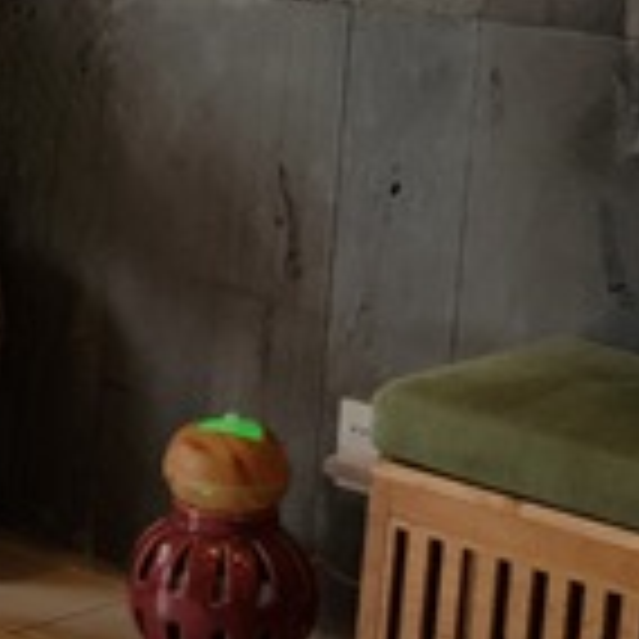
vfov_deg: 14.4
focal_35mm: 120
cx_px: -207
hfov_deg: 13.9
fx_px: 2506
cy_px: 92
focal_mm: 4.2
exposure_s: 1/124
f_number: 1.7
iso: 40
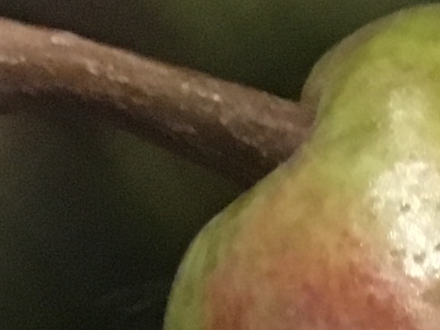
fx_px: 2529
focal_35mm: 199
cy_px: 581
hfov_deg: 8.7
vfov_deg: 7.3
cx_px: 1191
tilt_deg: -60.5
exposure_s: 1/17
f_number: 2.2
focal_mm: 4.15
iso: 320
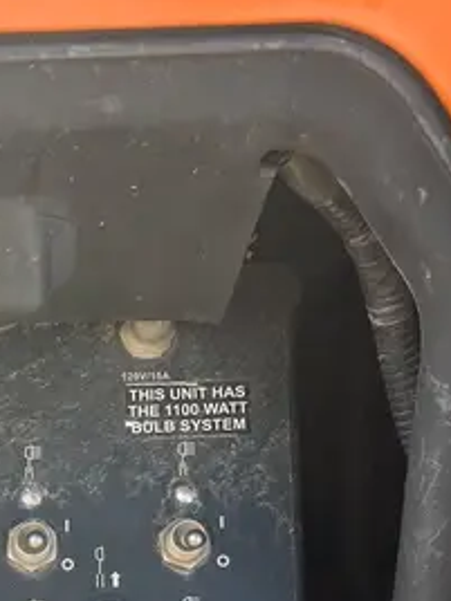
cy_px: 694
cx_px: -56
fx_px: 1233
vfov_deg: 25.1
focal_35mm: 71
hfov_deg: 19.7
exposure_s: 1/449
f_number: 1.6
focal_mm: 5.1
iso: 50
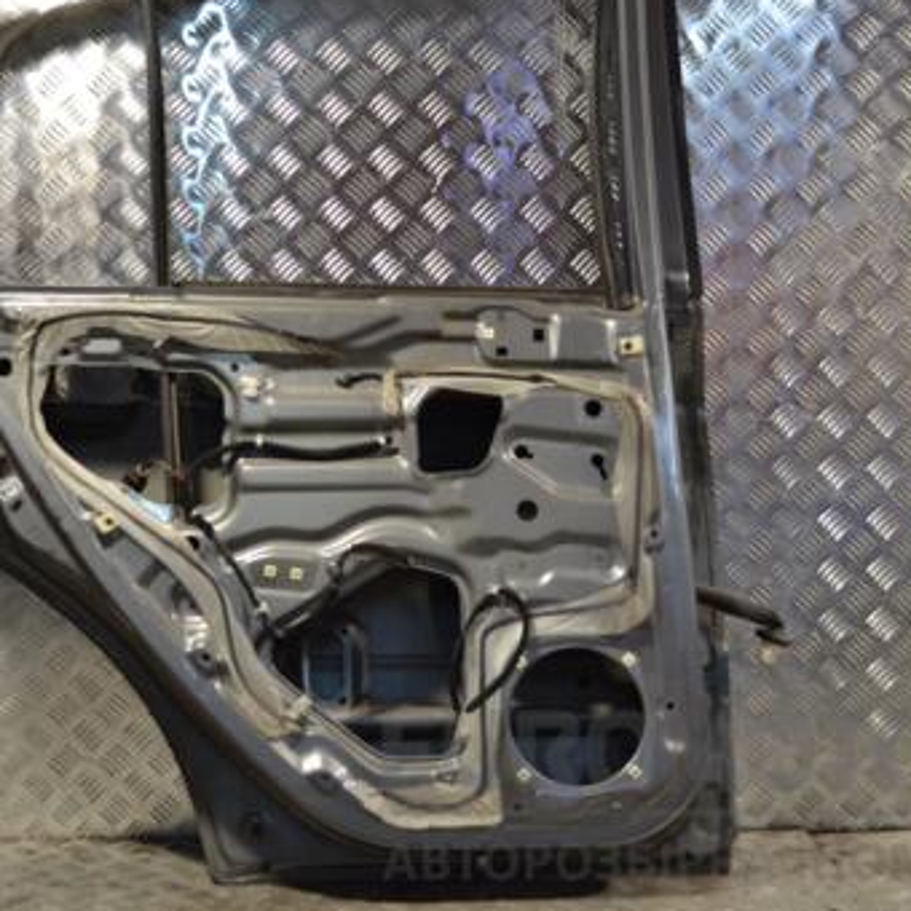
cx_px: 332
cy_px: 394
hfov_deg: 31.5
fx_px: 1608
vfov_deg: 31.6
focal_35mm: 54
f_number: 4
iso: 100
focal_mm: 24
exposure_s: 1/40
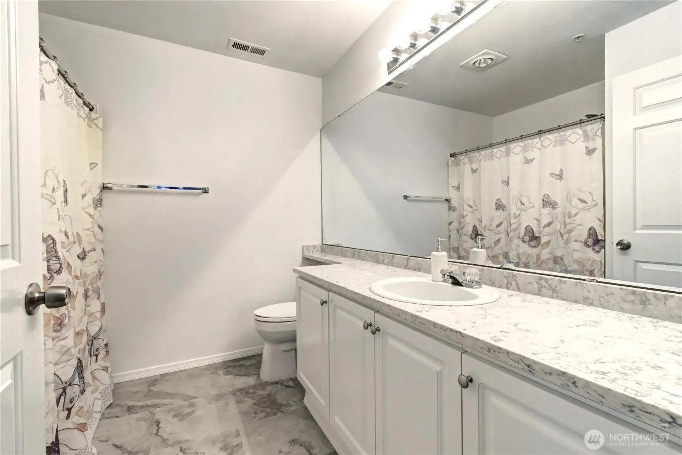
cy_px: 228
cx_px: 341
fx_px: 284
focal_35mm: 15
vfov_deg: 77.3
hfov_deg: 100.4
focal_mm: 10
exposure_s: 1/10
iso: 3200
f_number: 11
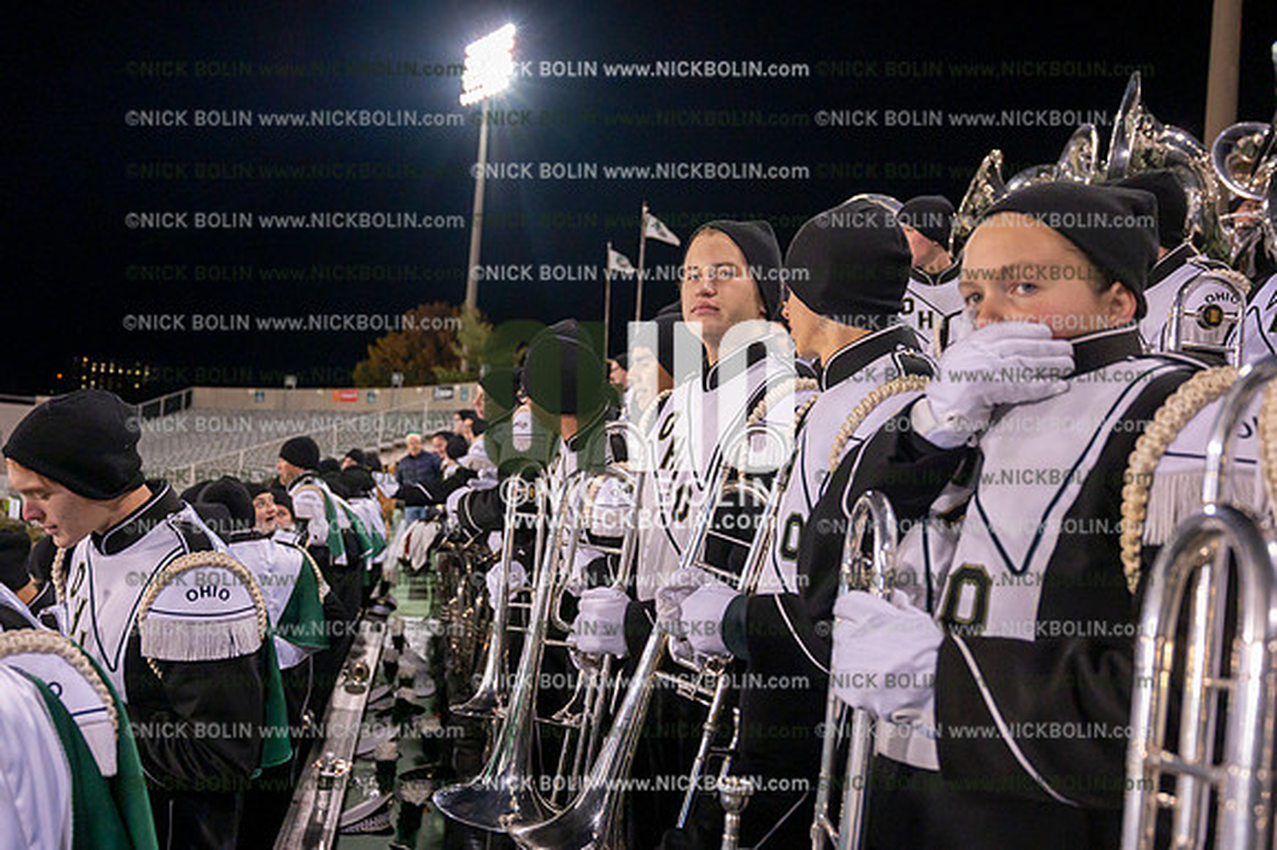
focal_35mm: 34
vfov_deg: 39.4
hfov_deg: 56.5
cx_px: 638
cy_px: 425
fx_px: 1188
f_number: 4.5
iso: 5000
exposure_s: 1/640
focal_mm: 33.5
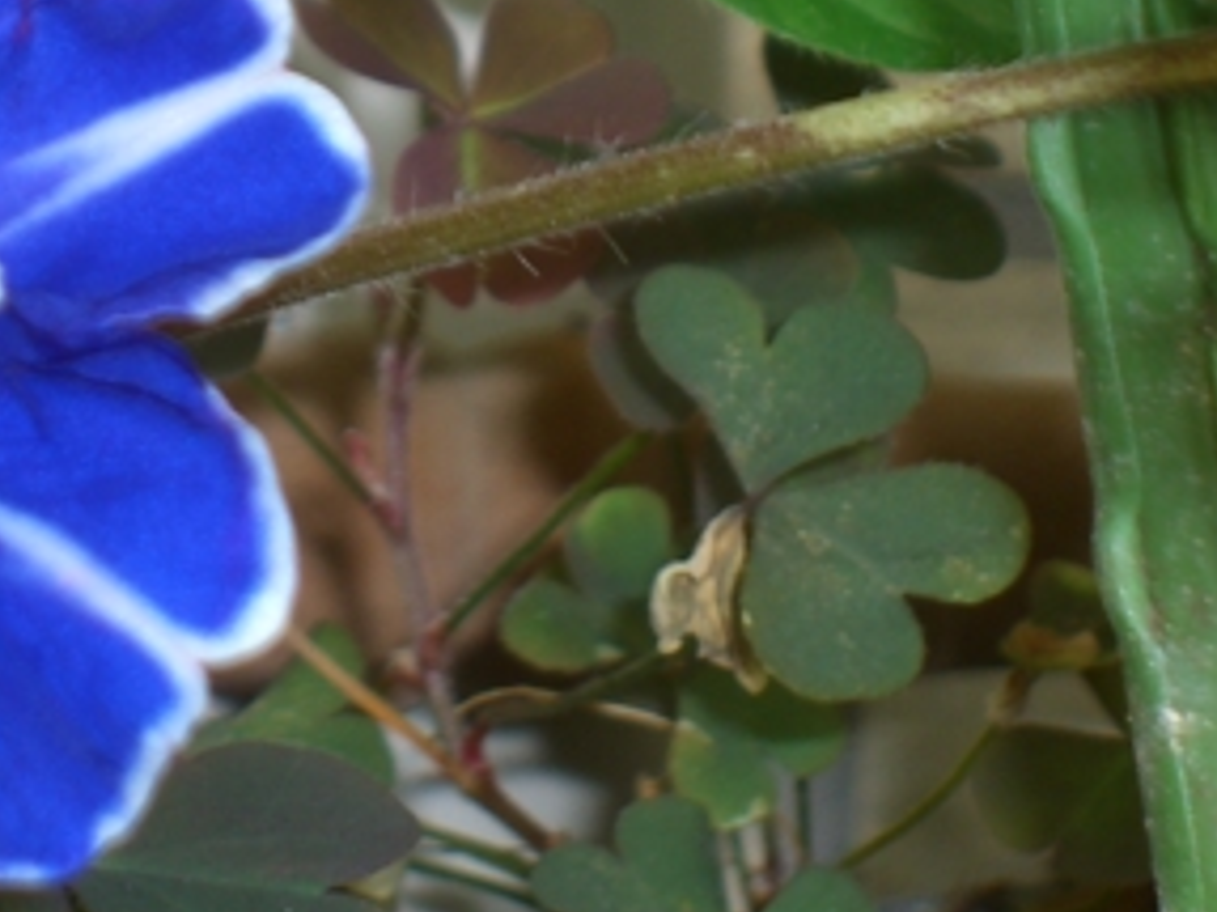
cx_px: 98
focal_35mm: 318
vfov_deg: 4.7
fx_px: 11175
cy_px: -102
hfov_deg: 6.2
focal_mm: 23.7
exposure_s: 1/60
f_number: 5.1
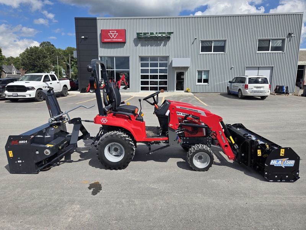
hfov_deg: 73.9
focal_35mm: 23
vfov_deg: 58.9
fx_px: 203
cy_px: 115
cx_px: 153
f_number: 1.8
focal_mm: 5.4
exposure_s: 1/2384
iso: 25
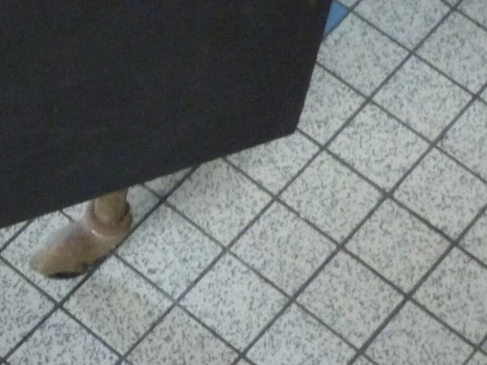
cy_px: -87
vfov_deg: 11.1
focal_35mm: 131
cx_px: -72
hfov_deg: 14.6
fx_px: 1843
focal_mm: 5.5
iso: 400
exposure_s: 1/8
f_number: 2.8
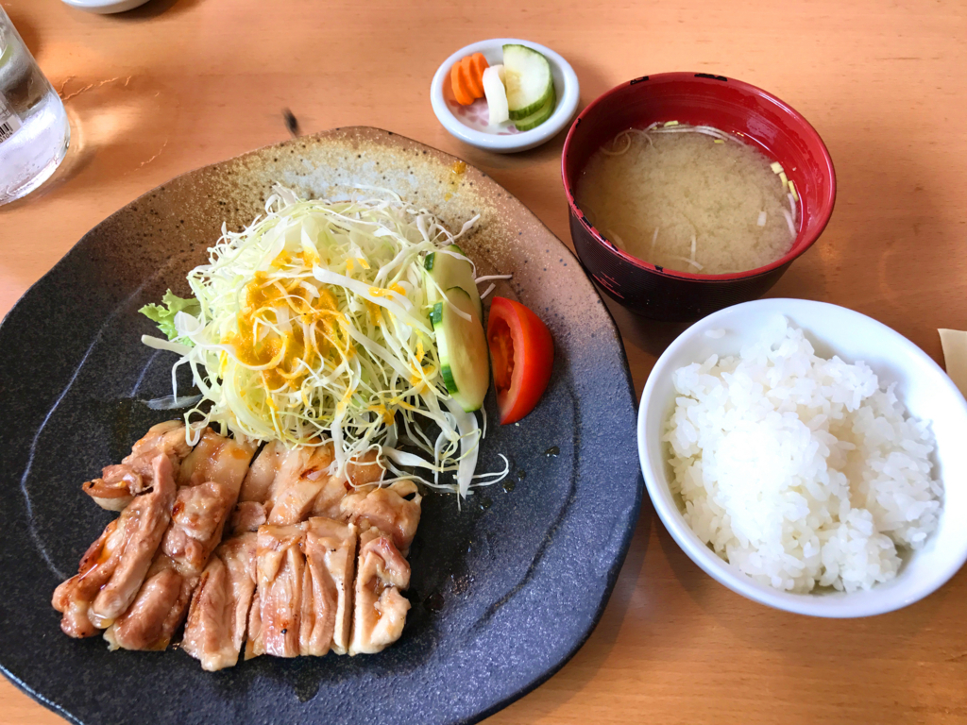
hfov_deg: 63.4
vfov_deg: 49.7
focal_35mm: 28
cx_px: 484
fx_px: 782
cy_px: 362
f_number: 1.8
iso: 25
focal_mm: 3.99
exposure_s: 1/100
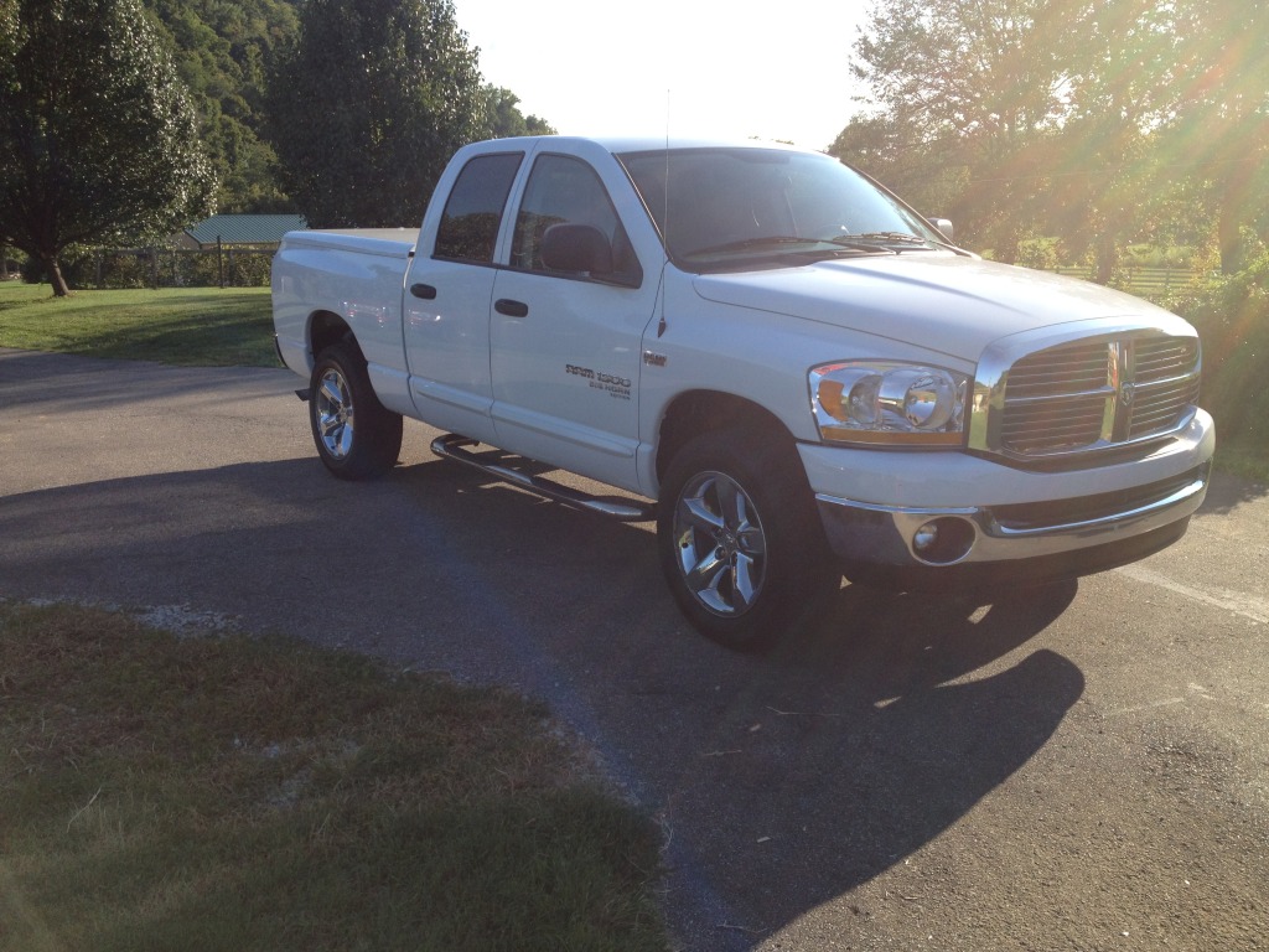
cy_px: 476
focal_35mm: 35
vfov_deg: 40.7
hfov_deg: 52.6
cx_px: 634
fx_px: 1283
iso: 64
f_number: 2.4
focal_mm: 4.3
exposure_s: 1/876
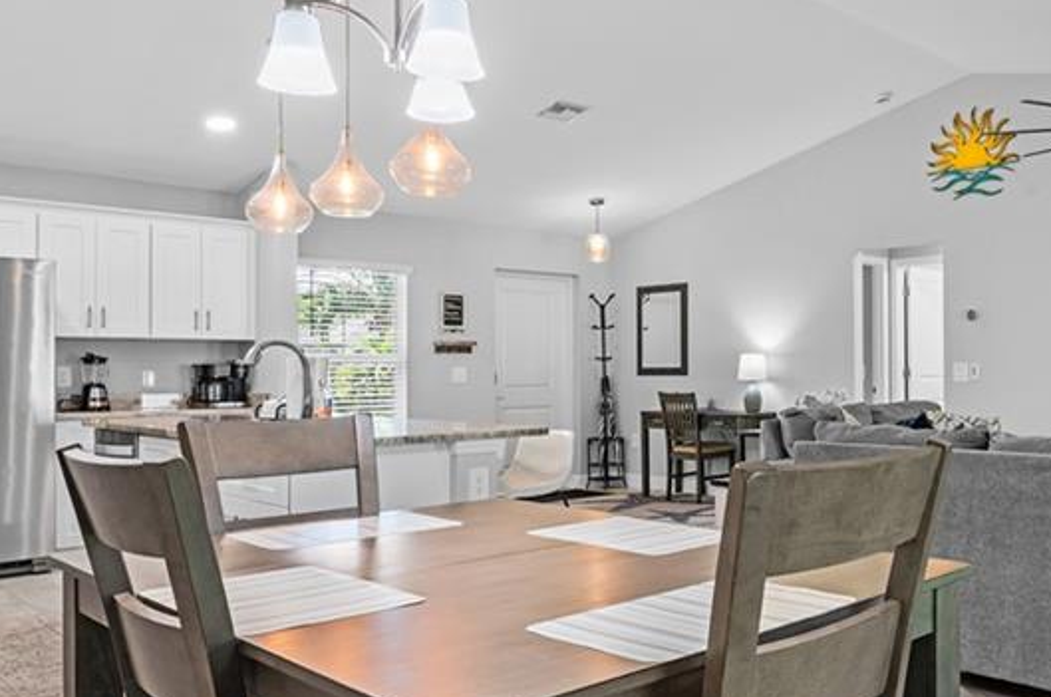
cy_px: 352
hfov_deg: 57.2
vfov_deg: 42.2
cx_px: 795
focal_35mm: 31
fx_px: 904
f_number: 10
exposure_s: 1/1.25
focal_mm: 16
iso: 320
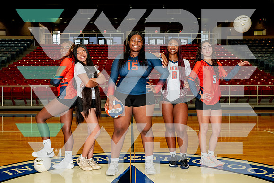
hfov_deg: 50.7
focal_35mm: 38
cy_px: 92
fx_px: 289
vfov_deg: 35.1
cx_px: 137
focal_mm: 38
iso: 800
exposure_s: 1/200
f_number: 7.1
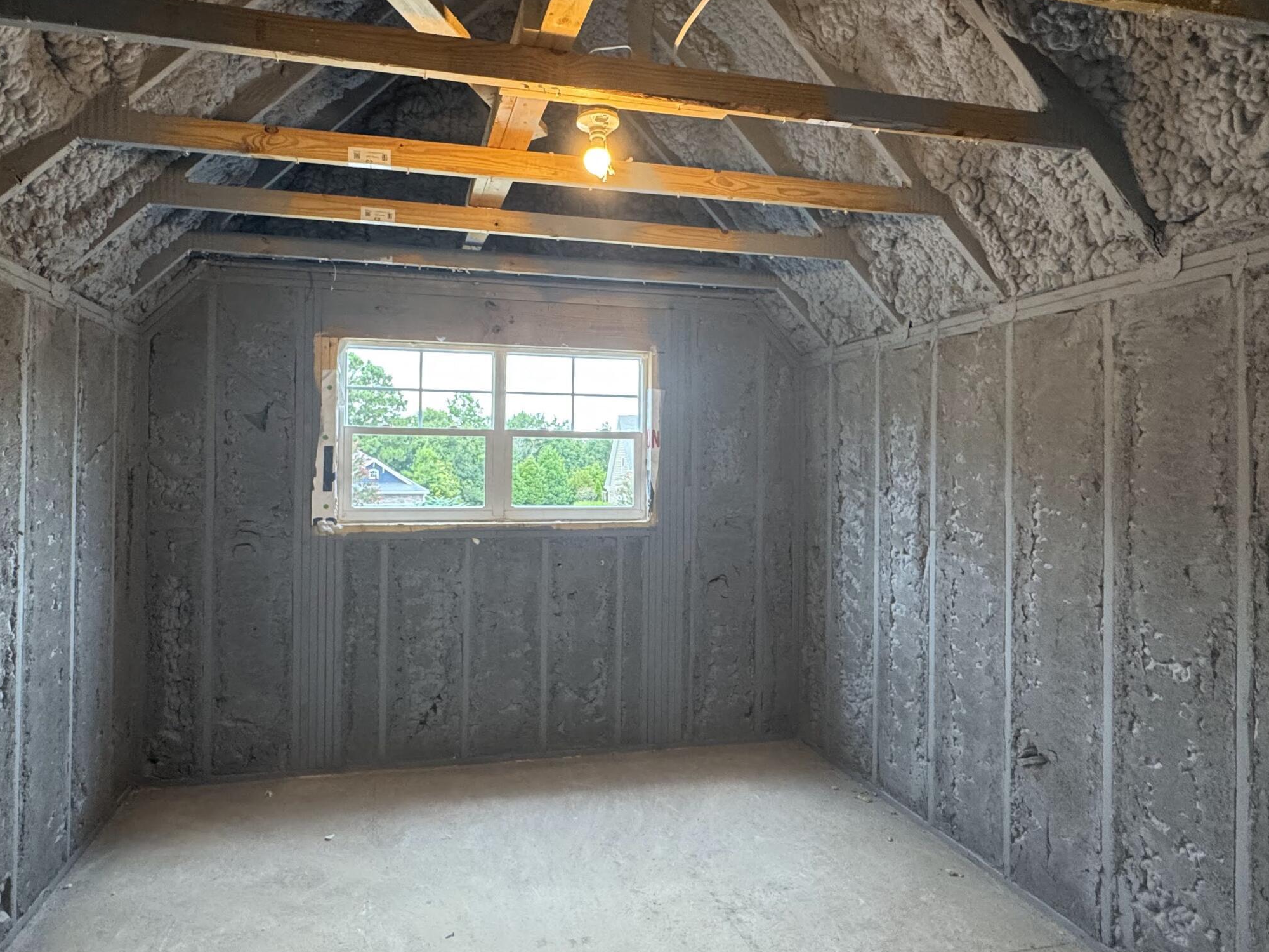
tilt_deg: -0.2
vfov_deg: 63.4
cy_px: 456
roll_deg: -1.3
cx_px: 574
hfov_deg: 78.8
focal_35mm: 21
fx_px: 770
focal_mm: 2.22
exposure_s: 1/60
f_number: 2.2
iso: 320
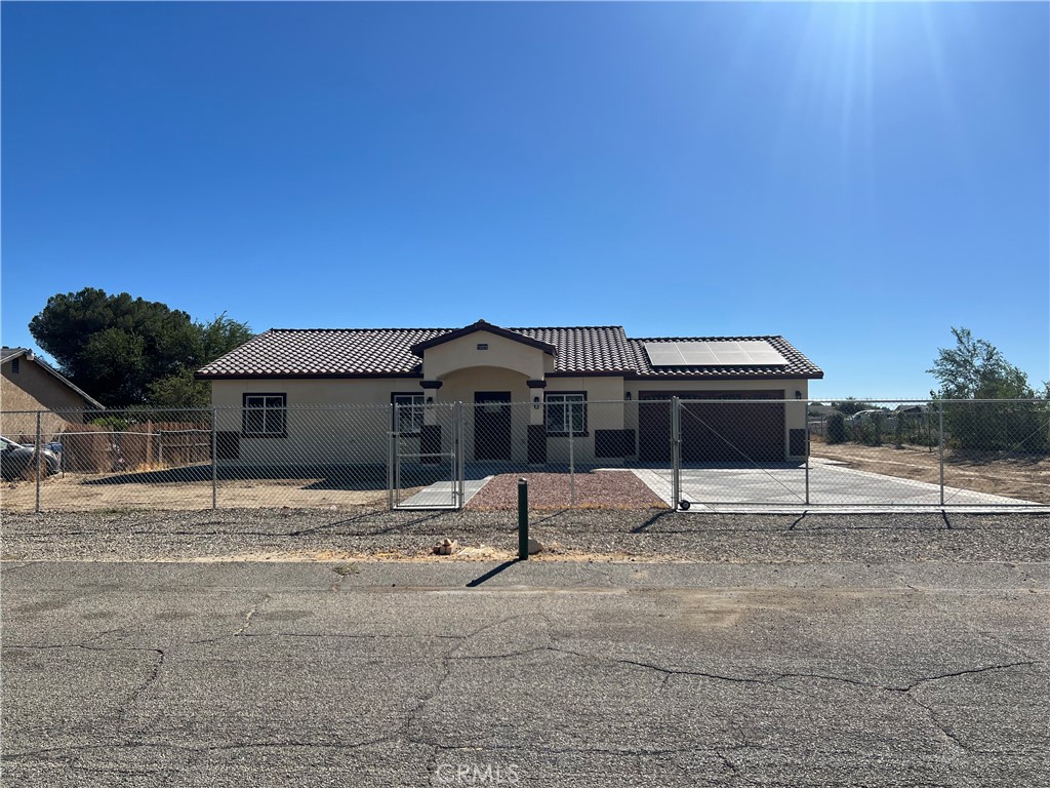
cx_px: 525
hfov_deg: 67.3
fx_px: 789
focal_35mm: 26
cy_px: 394
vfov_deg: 53.1
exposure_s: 1/6993
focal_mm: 5.7
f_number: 1.5
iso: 50
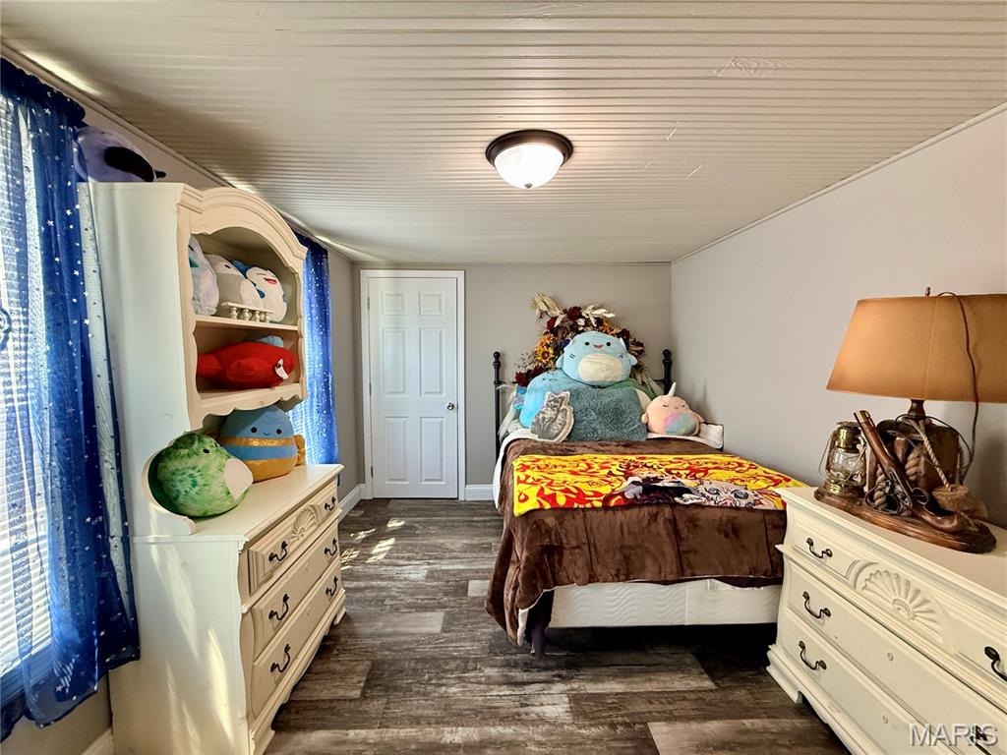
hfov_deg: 102.1
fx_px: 407
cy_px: 378
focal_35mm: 14
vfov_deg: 85.7
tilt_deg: -3.3
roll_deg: +0.1
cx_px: 504
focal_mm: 2.22
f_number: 2.2
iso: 400
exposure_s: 1/60
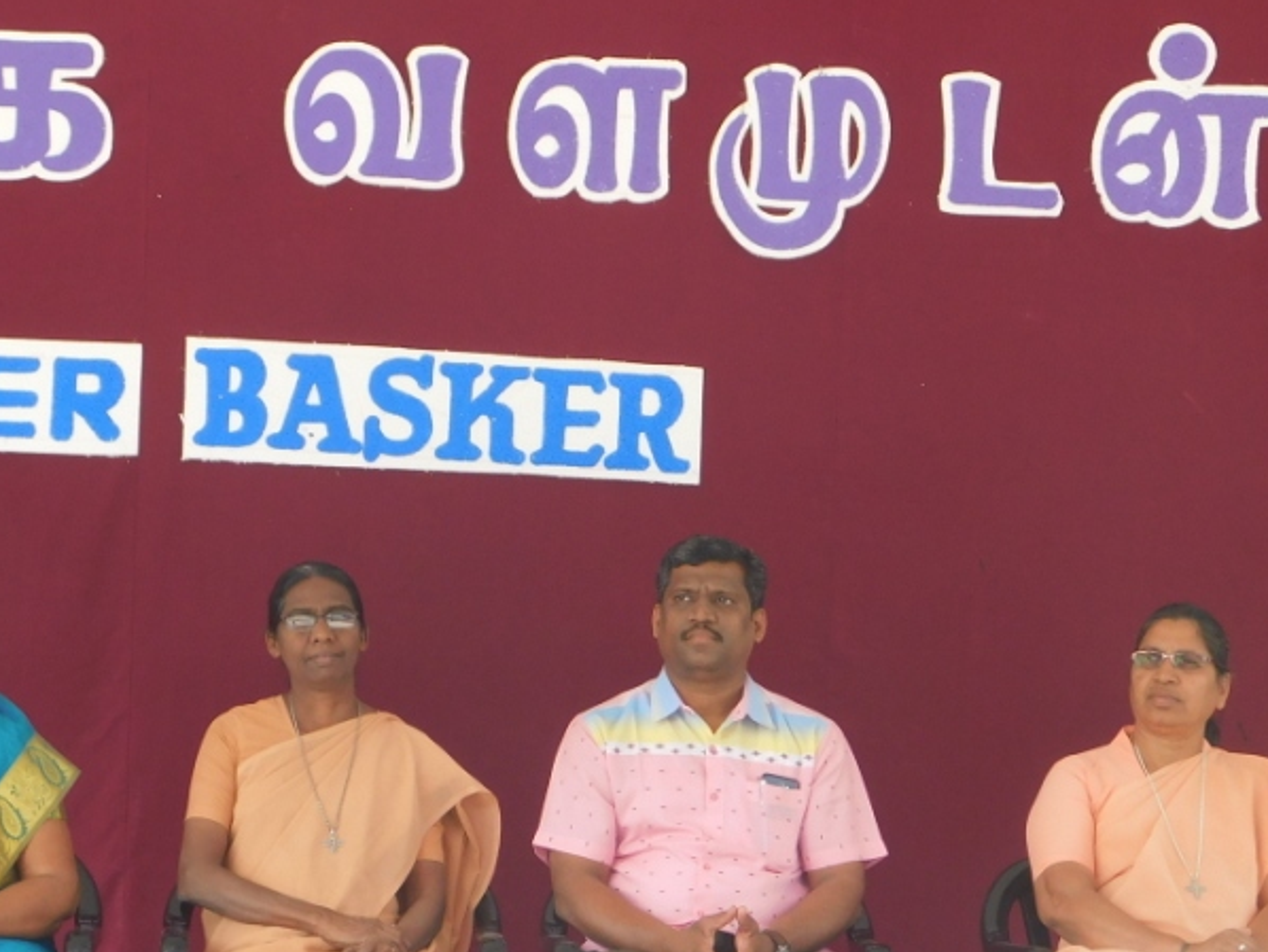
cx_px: 619
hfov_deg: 17.4
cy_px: 653
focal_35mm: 113
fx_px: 4141
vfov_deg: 13.1
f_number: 4.2
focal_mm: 11.7
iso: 125
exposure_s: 1/80
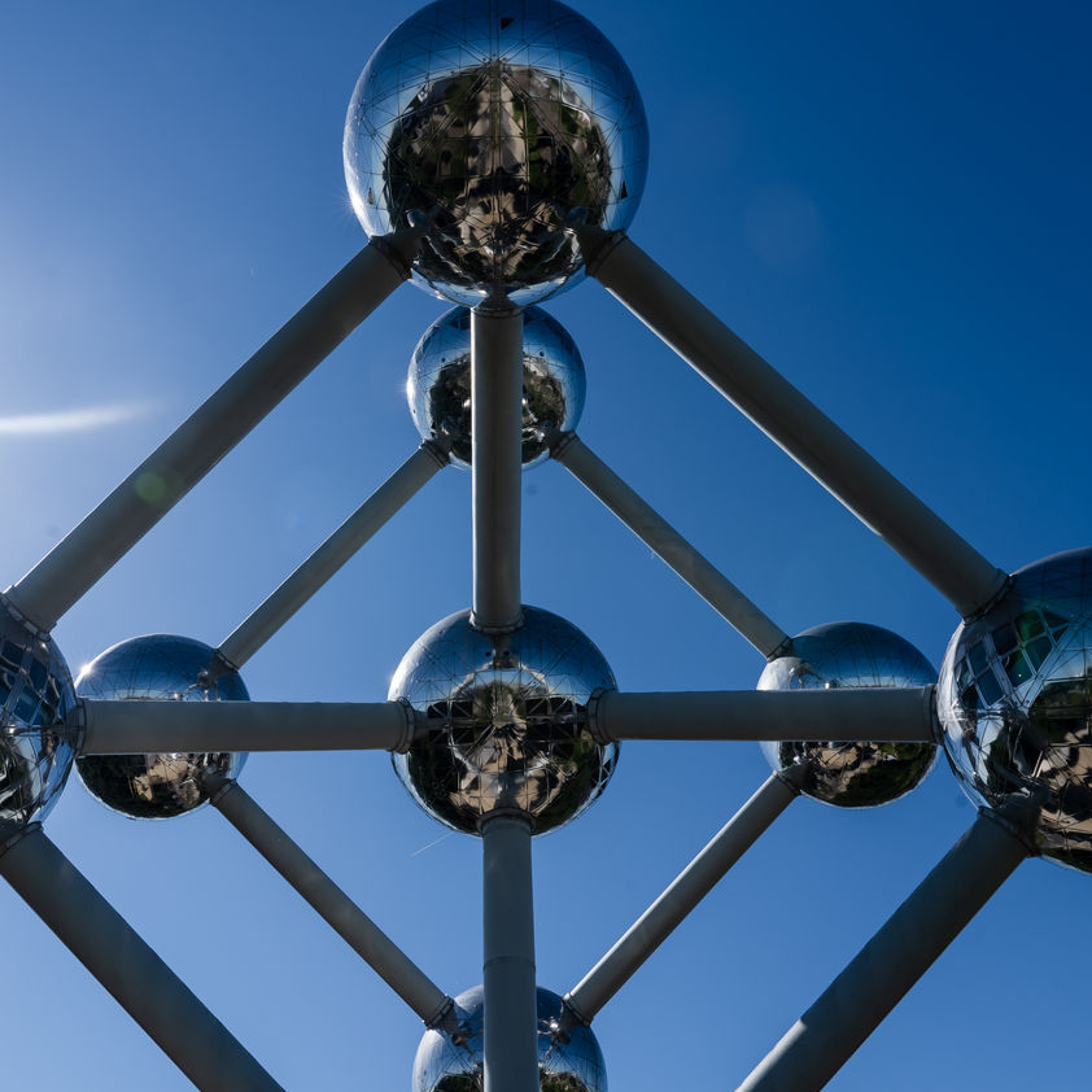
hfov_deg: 52.4
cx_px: 477
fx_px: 1106
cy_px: 541
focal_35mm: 31
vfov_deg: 52.5
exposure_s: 1/200
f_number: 11
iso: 100
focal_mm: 24
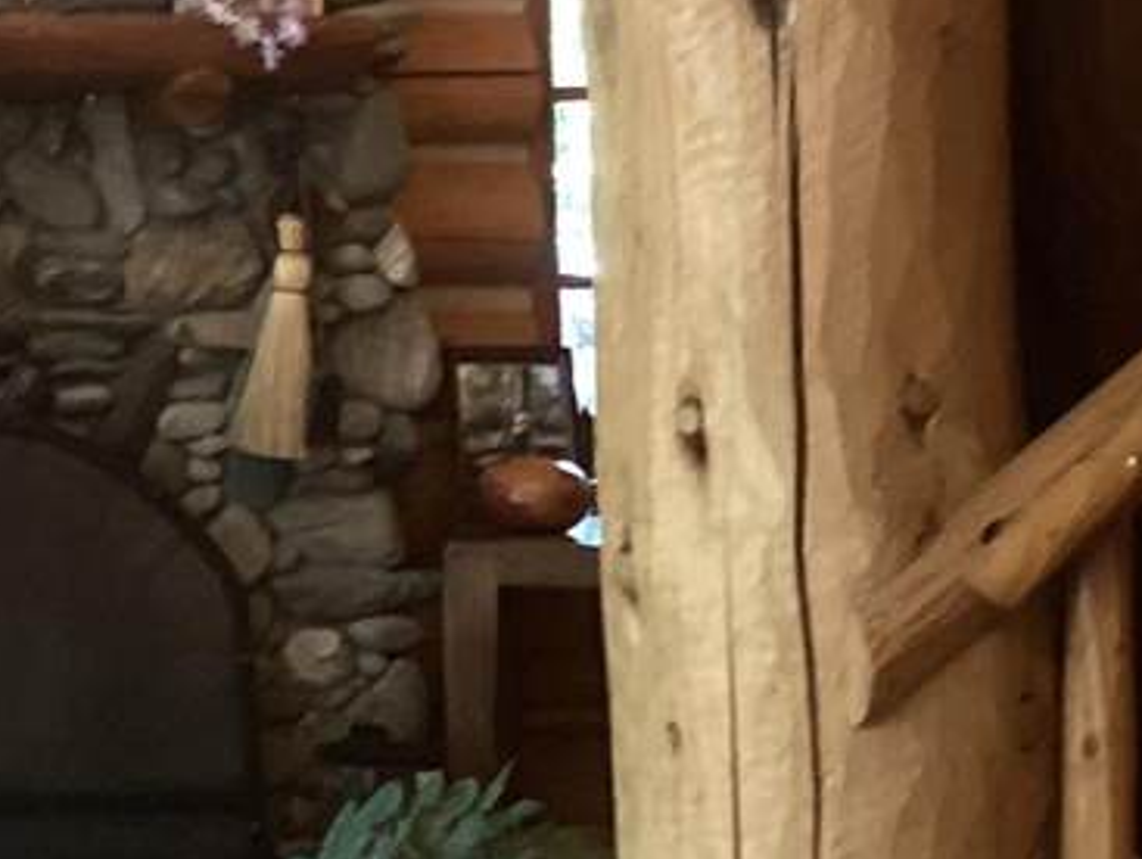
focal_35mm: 108
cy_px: -124
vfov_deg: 13.4
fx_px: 3566
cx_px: -722
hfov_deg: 16.1
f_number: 2.4
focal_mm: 3.3
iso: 320
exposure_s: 1/33
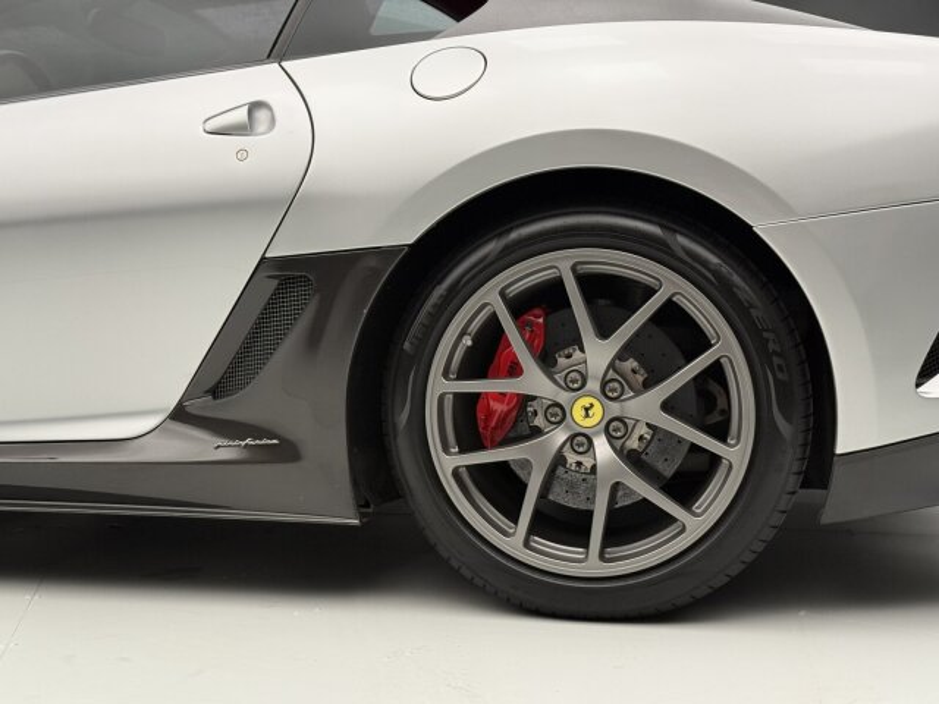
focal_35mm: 48
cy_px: 352
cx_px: 470
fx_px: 1302
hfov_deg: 39.7
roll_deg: -0.3
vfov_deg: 30.3
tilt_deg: -3.7
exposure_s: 1/49
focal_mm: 6.76
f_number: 1.78
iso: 80
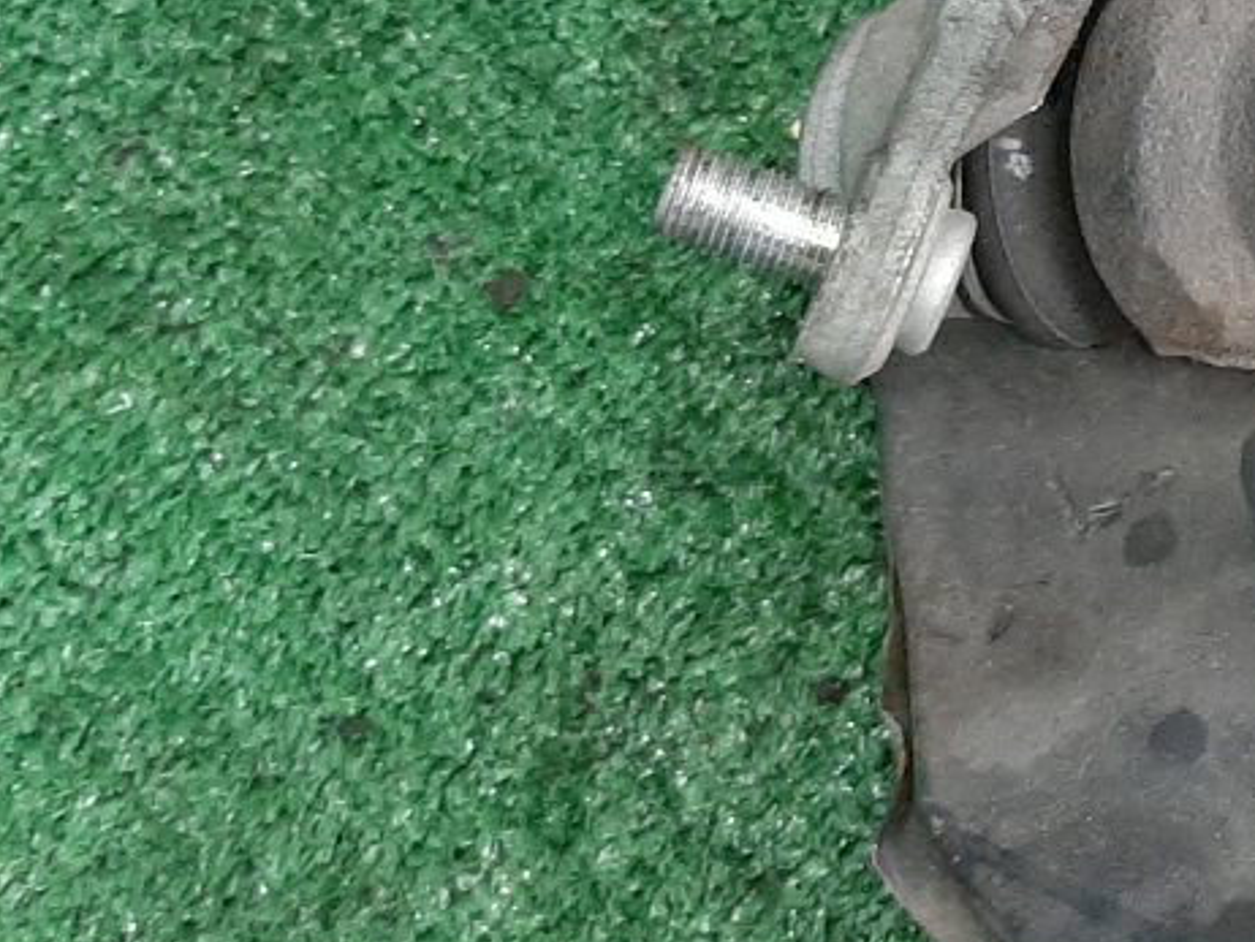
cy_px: 225
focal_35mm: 81
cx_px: 1861
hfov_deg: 20.7
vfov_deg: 18.1
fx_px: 2938
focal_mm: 3.93
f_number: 1.7
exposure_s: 1/50
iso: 231
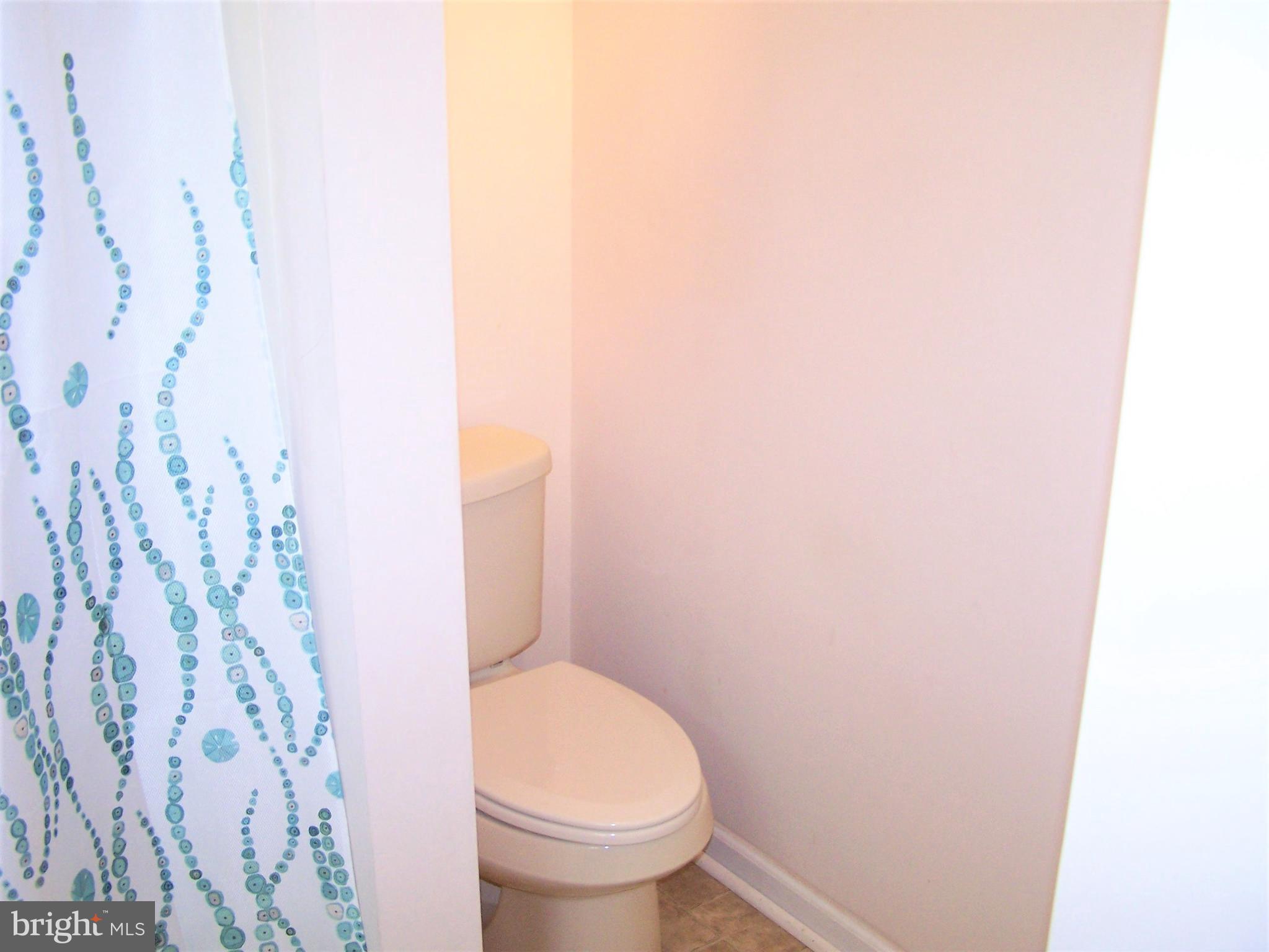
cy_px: 476
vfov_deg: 37.7
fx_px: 1393
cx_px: 634
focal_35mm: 38
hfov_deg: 49.0
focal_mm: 6.3
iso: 140
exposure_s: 1/60
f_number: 2.8
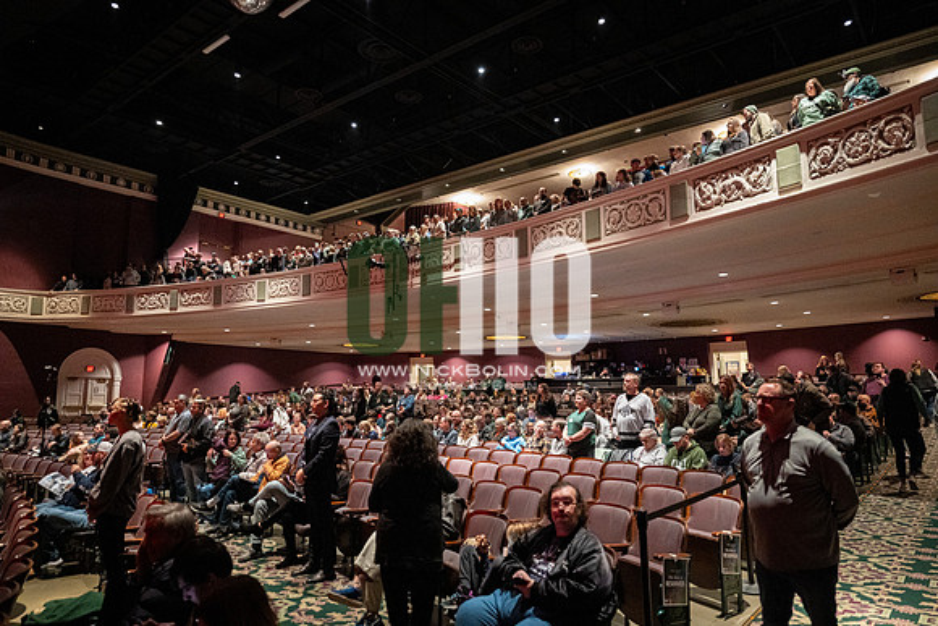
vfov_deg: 53.2
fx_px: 625
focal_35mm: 24
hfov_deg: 73.7
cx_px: 469
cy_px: 313
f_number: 2.8
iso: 8000
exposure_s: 1/60
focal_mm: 24
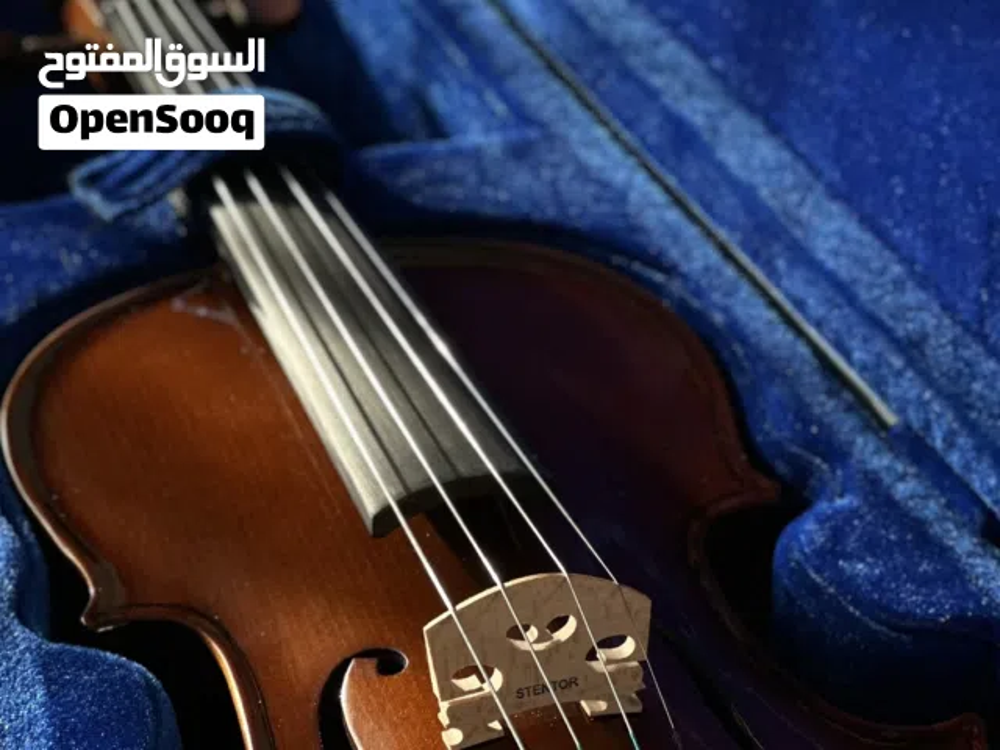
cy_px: 375
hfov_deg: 25.3
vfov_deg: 19.1
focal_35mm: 77
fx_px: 2224
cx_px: 500
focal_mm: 9
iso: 50
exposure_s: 1/121
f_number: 2.8
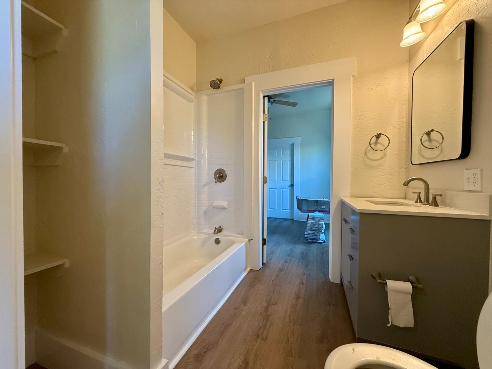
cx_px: 246
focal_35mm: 14
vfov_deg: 85.7
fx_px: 199
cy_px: 184
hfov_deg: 102.1
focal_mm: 2.22
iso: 320
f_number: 2.2
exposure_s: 1/120
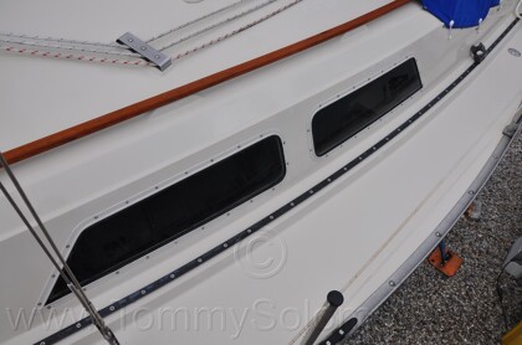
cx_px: 261
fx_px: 391
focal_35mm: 27
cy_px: 172
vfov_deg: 47.7
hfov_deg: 67.5
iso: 200
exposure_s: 1/320
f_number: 9
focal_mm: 18
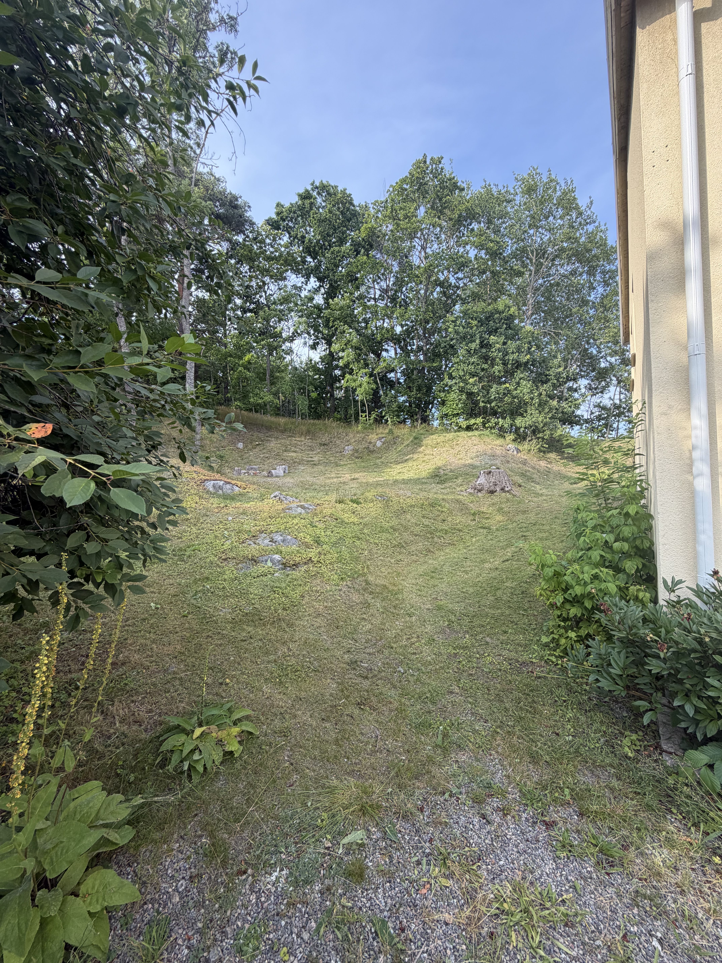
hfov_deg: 85.7
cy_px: 482
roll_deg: +1.3
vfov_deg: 102.1
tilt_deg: +2.0
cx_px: 361
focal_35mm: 14
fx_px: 389
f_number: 2.2
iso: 50
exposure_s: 1/347
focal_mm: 2.22
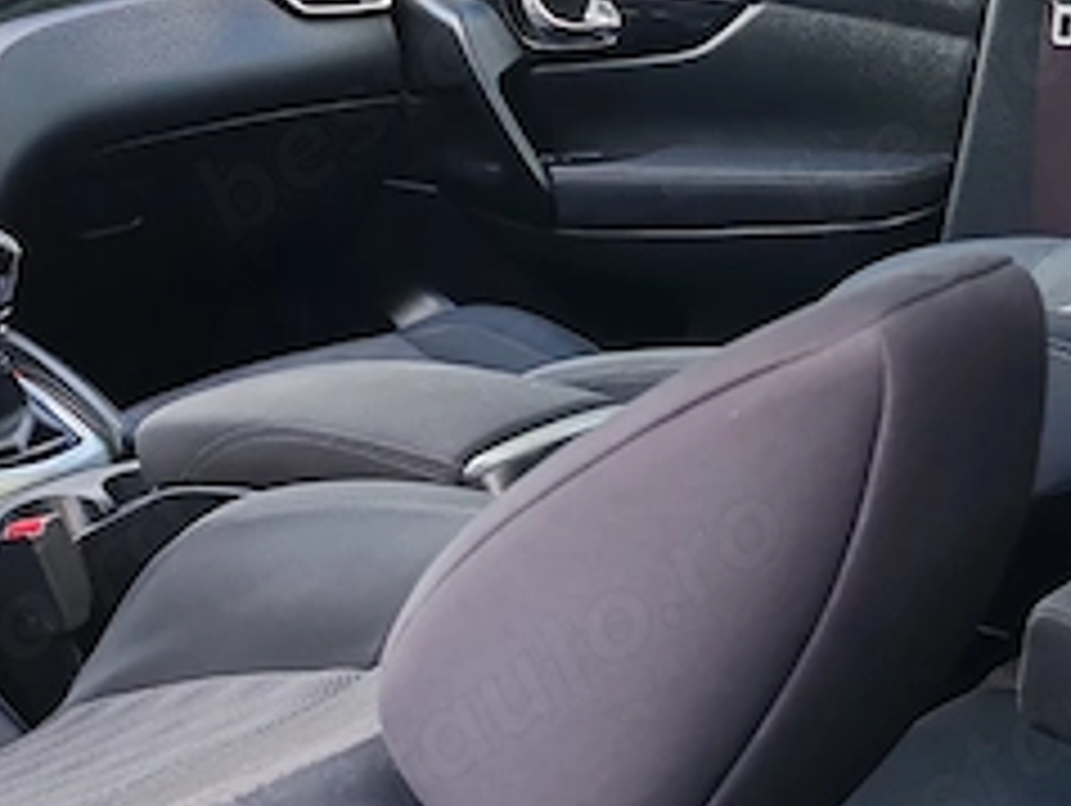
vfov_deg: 21.2
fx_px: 2106
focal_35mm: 68
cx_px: 842
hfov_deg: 28.0
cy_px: 77
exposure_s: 1/100
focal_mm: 6.12
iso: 160
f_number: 1.9
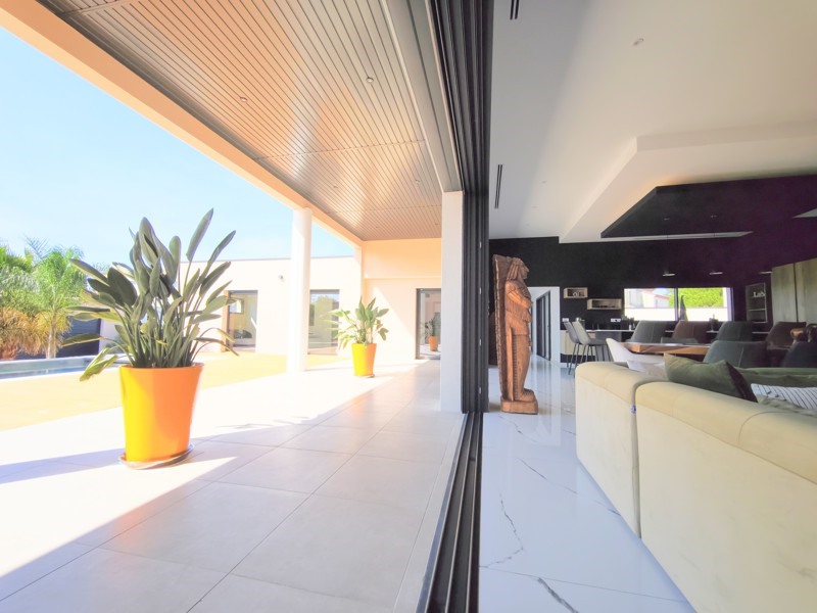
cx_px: 408
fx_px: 354
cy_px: 306
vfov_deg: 81.7
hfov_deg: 98.2
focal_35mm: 15
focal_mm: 1.91
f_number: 2.2
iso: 50
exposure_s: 1/1035
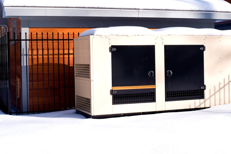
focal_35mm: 65
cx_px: 126
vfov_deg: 20.9
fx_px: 417
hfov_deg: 30.9
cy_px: 58
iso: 200
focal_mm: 50
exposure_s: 1/500
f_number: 11
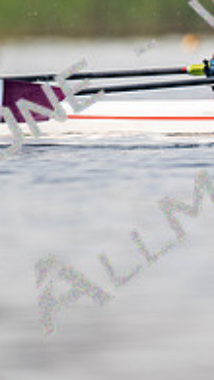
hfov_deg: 0.7
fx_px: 18803
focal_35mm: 1868
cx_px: 430
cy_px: 38
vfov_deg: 1.2
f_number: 4
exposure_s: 1/2500
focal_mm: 600
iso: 125
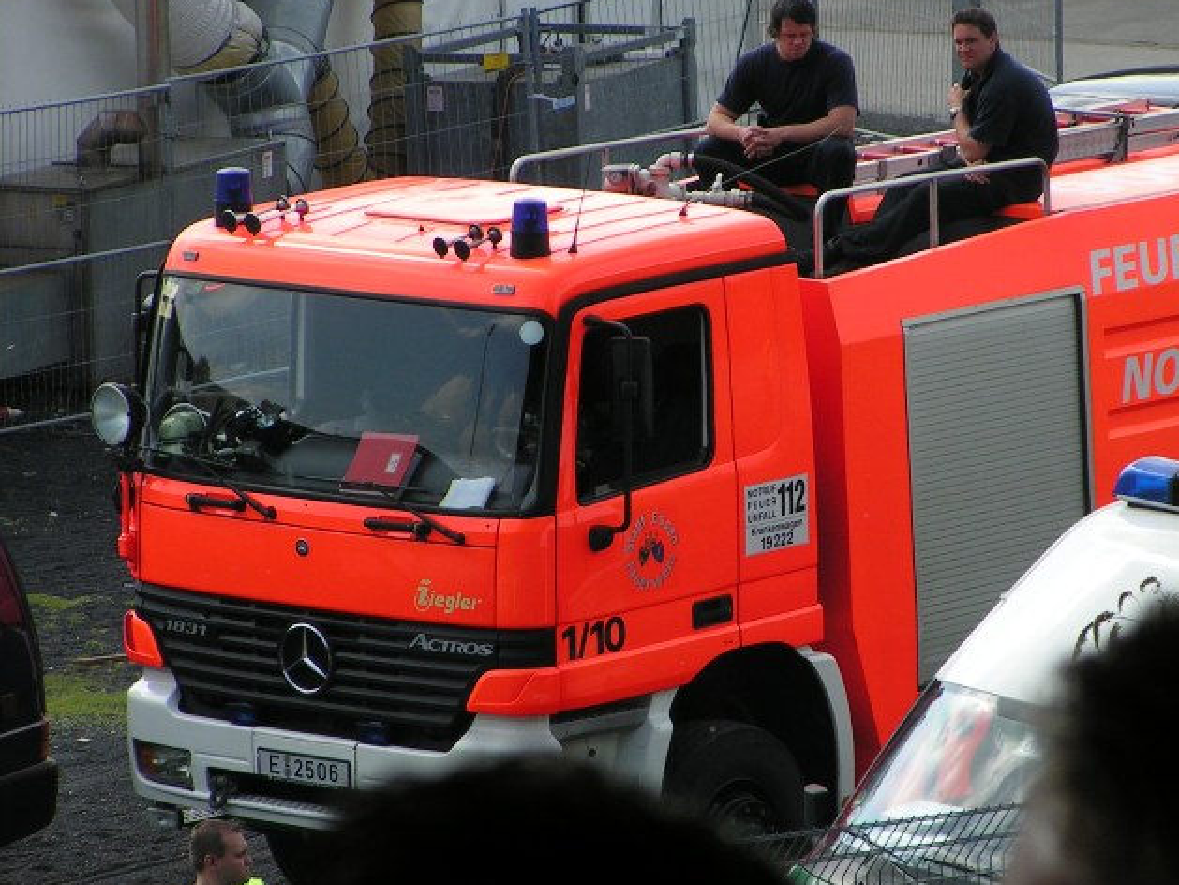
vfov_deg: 4.7
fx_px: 10697
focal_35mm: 314
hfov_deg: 6.3
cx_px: 705
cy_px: 362
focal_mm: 37.8
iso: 50
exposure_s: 1/400
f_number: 5
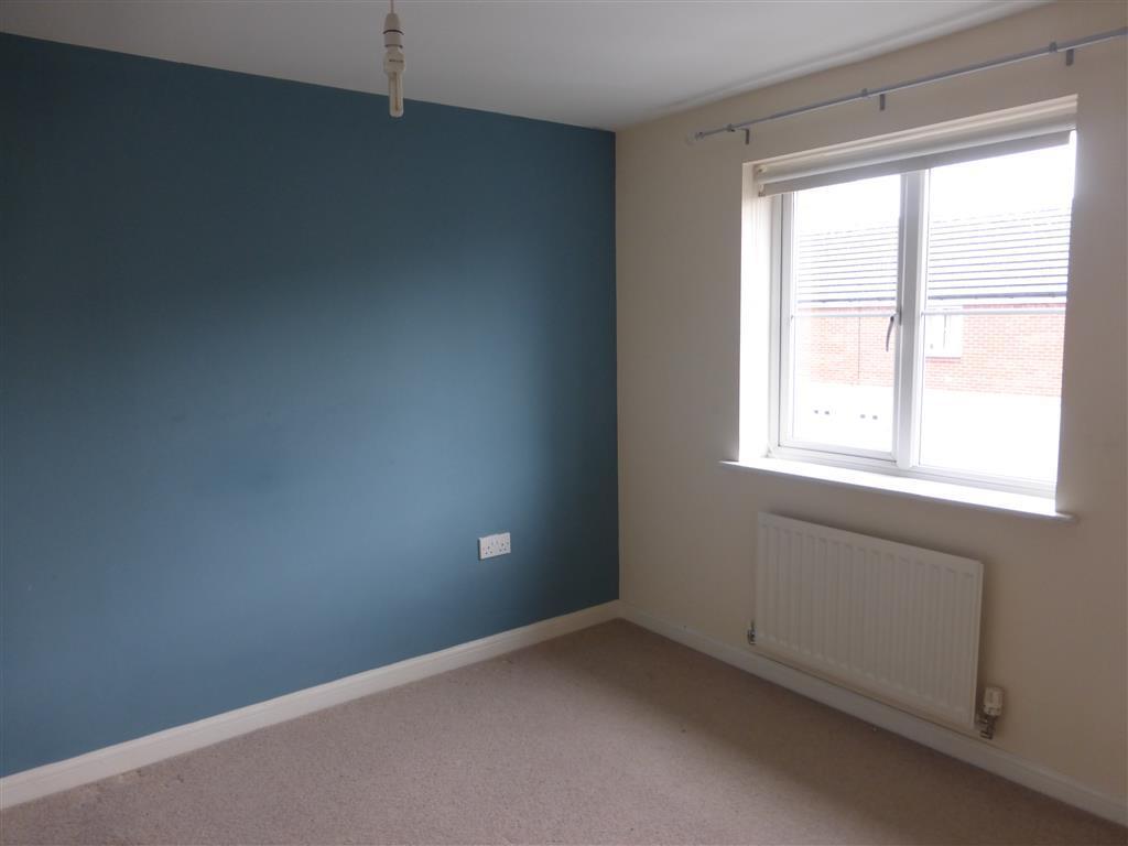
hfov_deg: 71.6
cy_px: 423
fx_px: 782
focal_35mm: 24
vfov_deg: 56.8
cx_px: 564
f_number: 3.3
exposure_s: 1/60
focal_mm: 4.3
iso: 160
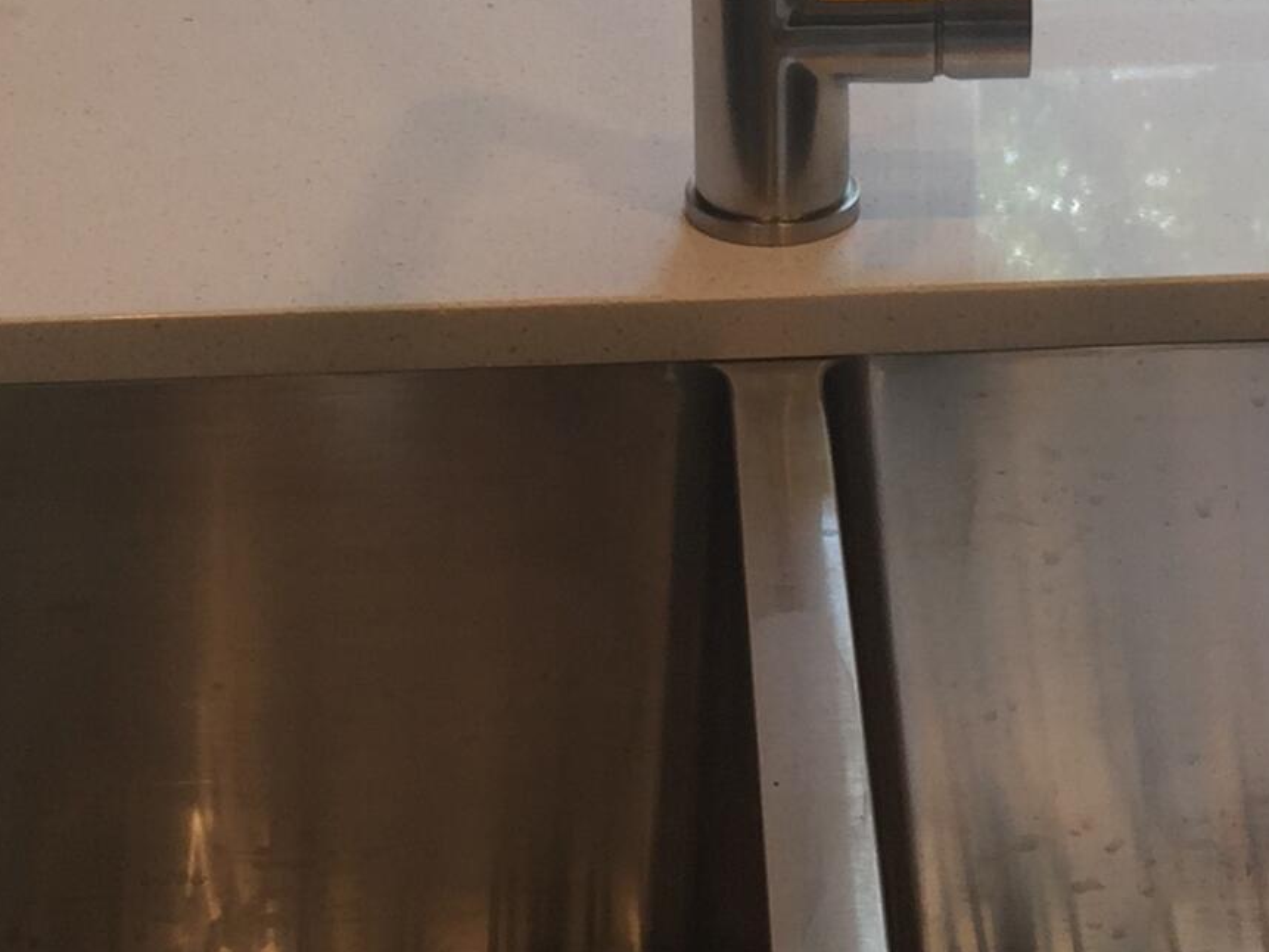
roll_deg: +0.8
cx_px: 691
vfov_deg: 14.5
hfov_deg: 19.4
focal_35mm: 101
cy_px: 115
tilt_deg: -23.0
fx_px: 3703
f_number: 2.2
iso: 32
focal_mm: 4.15
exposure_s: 1/60
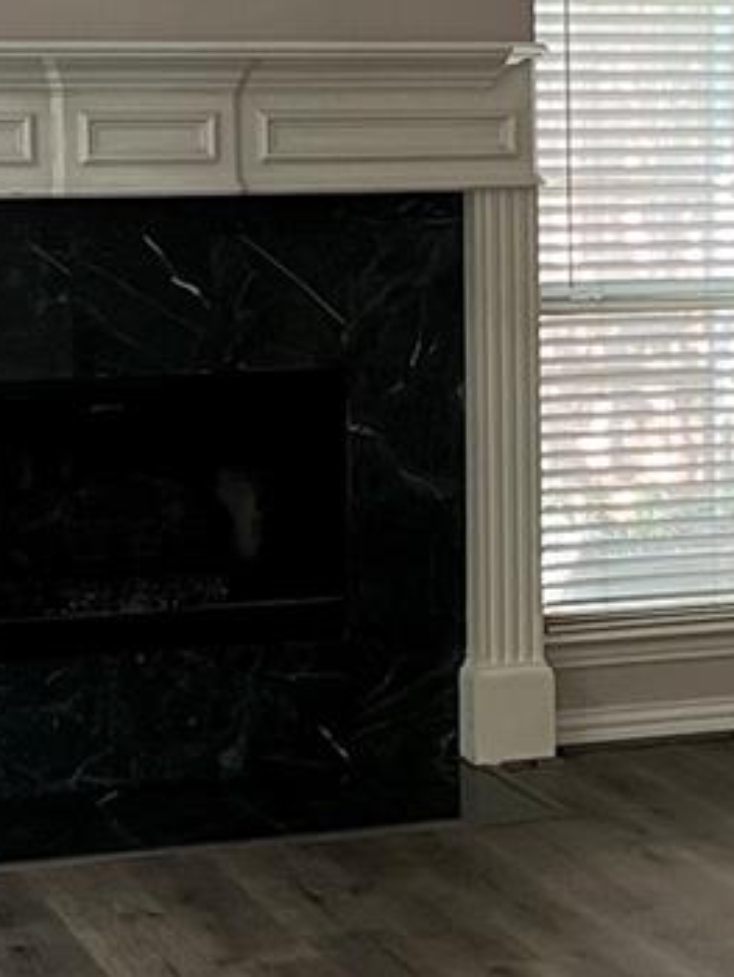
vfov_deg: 17.2
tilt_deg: -4.5
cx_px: 631
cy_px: 355
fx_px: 3219
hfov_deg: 12.9
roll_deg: +0.5
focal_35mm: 114
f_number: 1.5
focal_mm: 5.7
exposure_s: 1/60
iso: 200
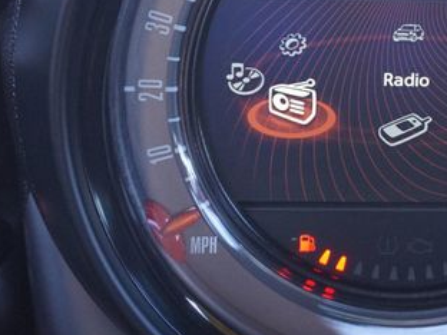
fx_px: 917
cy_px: 60
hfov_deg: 26.6
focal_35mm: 71
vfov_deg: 20.5
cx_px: 393
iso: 1250
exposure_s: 1/60
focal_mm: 24
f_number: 4.5
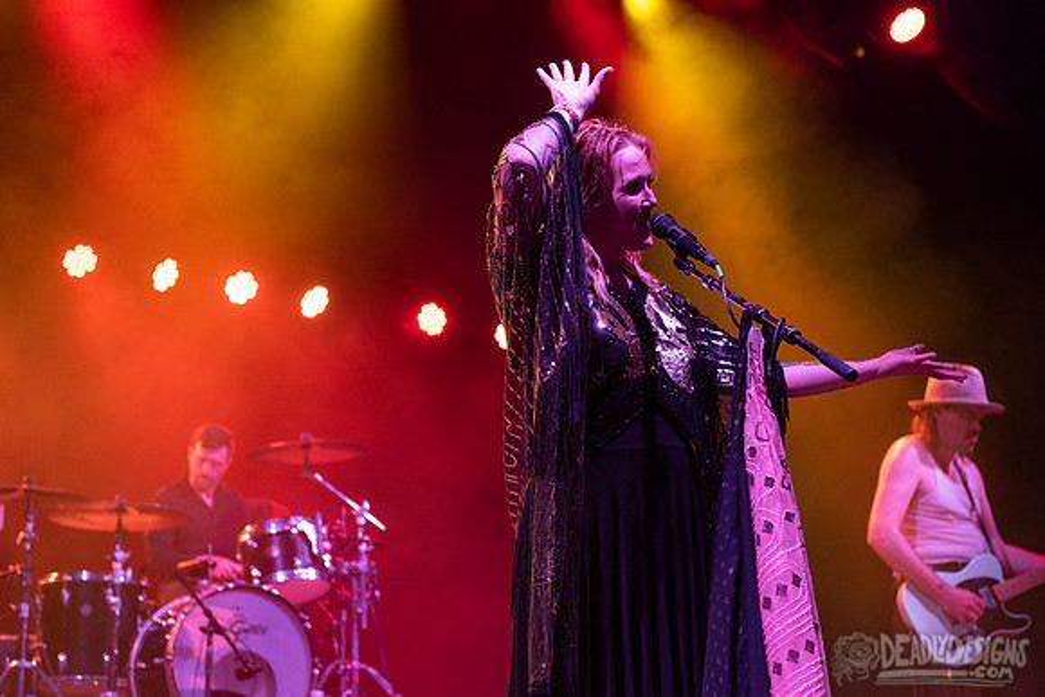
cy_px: 348
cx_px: 522
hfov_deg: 32.4
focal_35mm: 62
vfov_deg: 21.9
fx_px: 1800
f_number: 3.5
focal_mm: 62
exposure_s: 1/400
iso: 2500
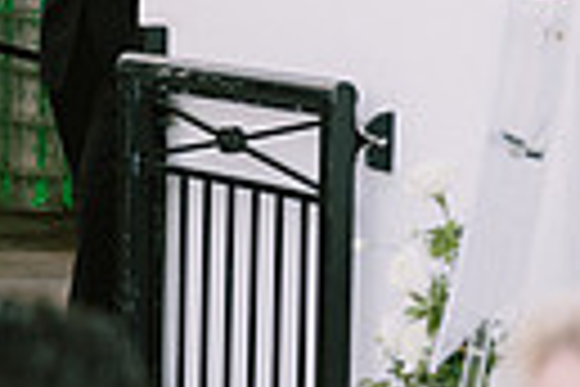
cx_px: -175
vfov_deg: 6.1
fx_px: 3625
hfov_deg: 9.0
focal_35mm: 225
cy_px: 97
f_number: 2.8
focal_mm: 50
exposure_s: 1/400
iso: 400
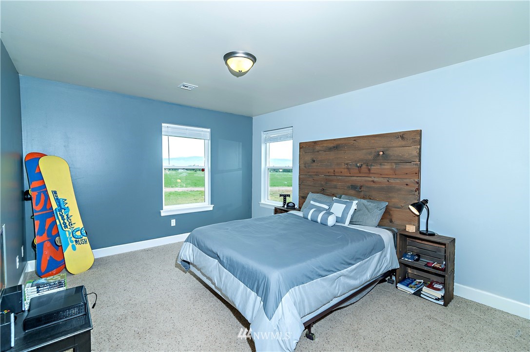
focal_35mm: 16
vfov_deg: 73.7
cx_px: 265
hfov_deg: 96.8
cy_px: 176
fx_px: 235
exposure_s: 1/100
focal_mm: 16
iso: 200
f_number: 8
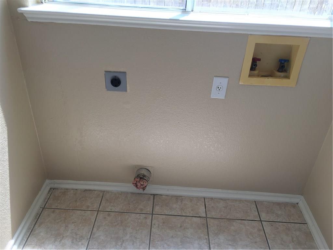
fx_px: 279
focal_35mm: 29
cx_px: 166
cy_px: 125
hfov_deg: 61.7
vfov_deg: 48.2
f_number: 2.2
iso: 32
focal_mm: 4.15
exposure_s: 1/120
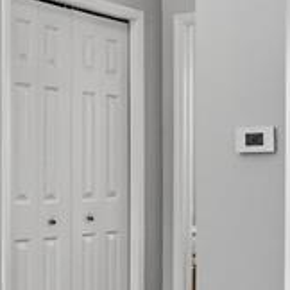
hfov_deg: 18.7
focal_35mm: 91
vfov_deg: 19.1
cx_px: 11
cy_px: 175
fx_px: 863
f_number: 8
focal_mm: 17
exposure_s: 1/5000
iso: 2500
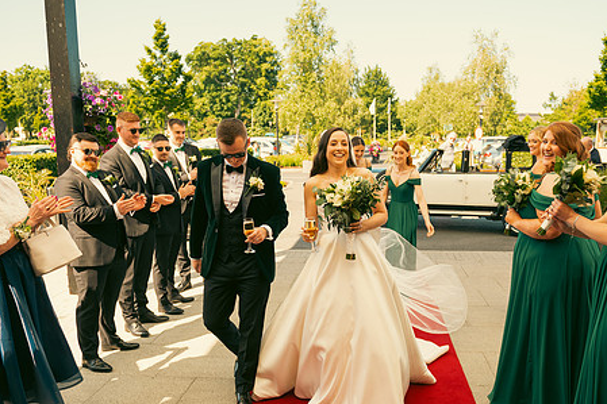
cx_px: 334
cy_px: 234
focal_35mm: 31
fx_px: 522
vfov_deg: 42.2
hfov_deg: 60.2
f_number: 3.5
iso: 125
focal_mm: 24
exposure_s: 1/400
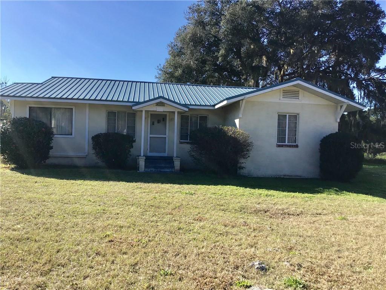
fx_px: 346
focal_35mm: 31
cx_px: 193
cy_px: 145
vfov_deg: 45.4
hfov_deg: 58.4
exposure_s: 1/1058
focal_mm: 3.3
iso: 25
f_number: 2.4
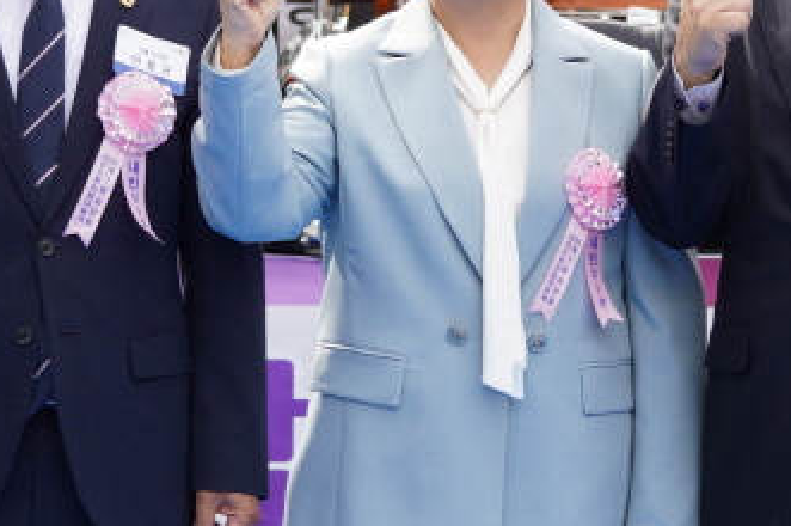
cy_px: 12
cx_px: 339
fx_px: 4302
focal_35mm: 196
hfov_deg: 10.5
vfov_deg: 7.0
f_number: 4
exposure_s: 1/250
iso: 100
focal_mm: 36
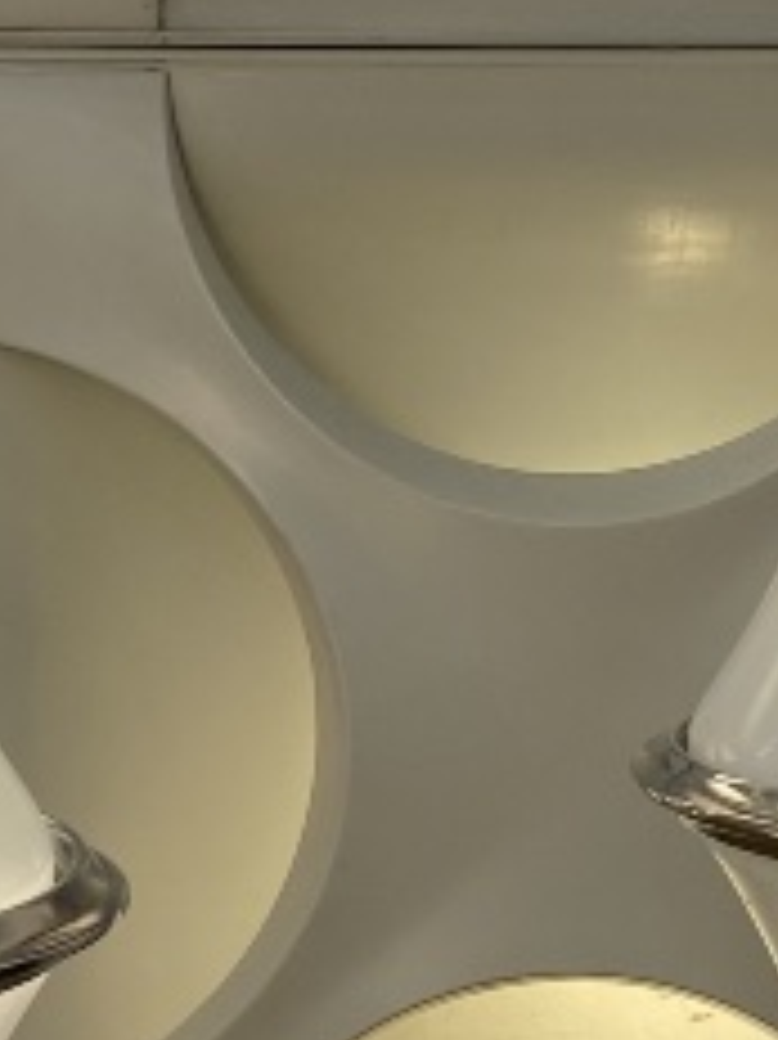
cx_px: 576
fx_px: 4049
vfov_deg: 14.6
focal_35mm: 135
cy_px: 554
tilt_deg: -5.9
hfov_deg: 11.0
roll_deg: -1.8
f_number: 1.8
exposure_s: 1/109
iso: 32
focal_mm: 4.25
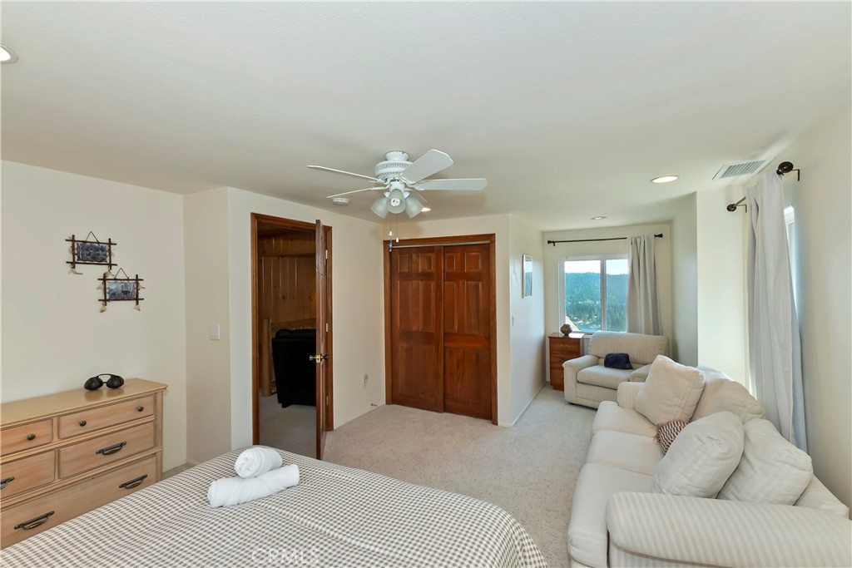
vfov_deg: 77.3
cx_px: 426
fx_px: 355
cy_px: 284
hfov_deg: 100.4
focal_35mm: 15
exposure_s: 1/30
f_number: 8
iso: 360
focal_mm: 10
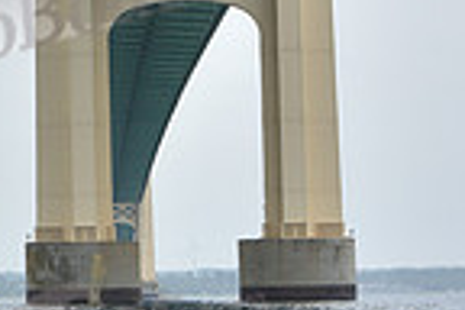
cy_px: -102
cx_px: -352
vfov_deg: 4.8
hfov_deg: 7.1
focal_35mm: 282
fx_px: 3642
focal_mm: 70
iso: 250
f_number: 5.6
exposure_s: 1/800
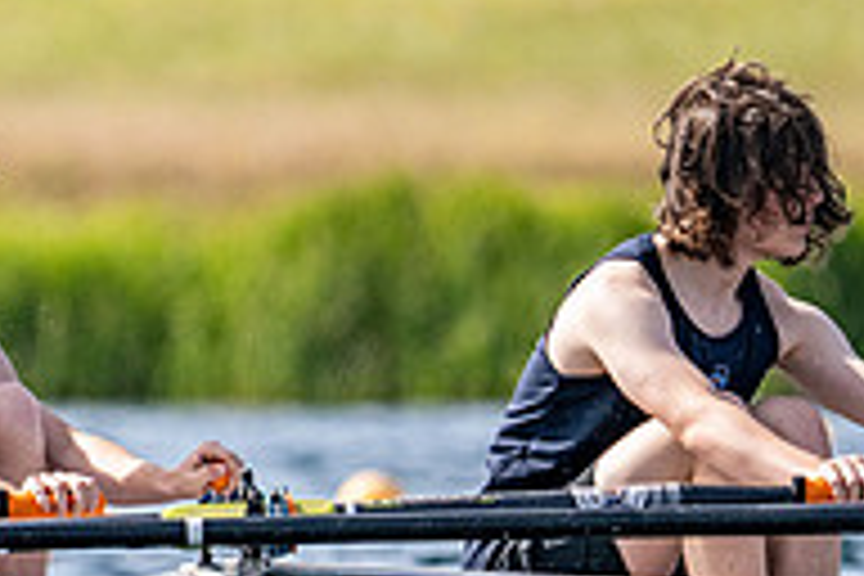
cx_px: -117
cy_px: 410
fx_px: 43533
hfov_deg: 1.1
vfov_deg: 0.8
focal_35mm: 1814
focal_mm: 400
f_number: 4.5
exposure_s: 1/2500
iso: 320
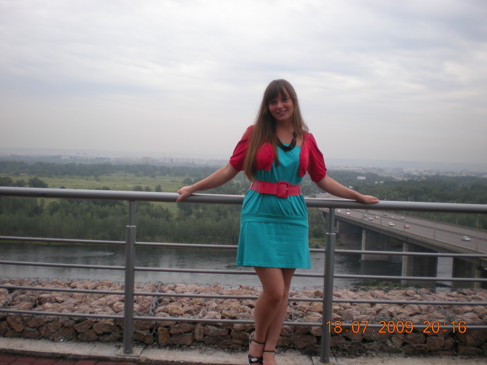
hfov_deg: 49.0
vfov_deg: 37.7
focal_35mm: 38
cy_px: 182
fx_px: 535
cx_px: 244
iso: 64
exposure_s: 1/76.8
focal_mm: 6.3
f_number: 3.1
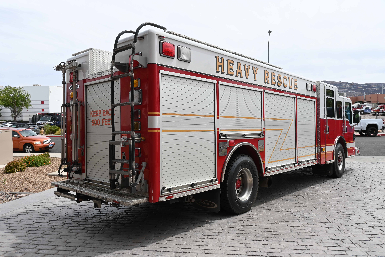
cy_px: 128
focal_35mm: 29
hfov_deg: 63.2
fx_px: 313
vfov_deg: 44.6
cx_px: 192
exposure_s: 1/250
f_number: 8
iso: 100
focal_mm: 19.5
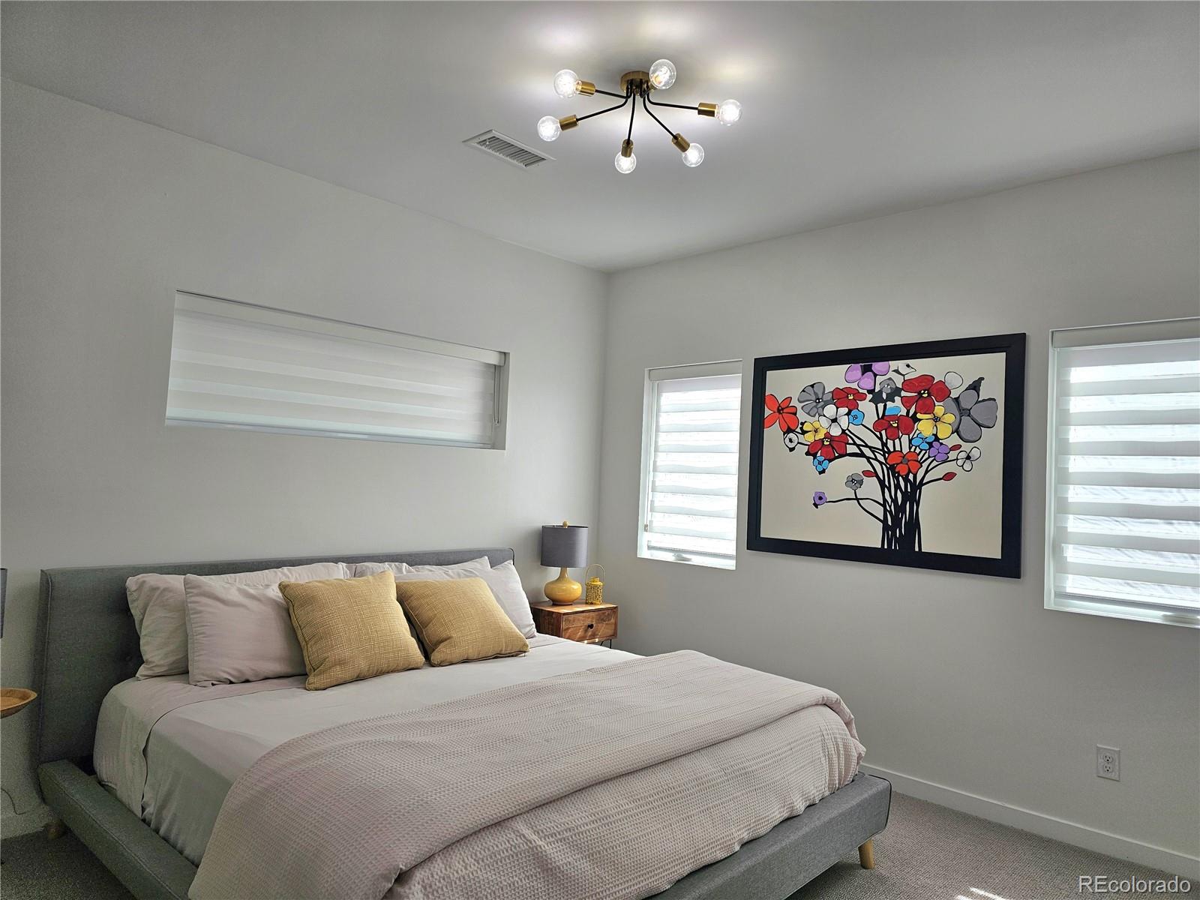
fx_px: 797
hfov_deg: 73.9
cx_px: 600
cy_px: 450
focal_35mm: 23
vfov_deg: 58.9
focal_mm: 6.3
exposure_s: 1/120
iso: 16
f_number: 1.7
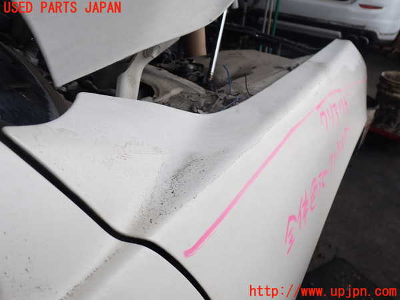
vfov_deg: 46.8
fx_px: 347
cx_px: 200
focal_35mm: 30
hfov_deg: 60.0
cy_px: 150
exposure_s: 1/500
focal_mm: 5.4
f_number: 3.2
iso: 100
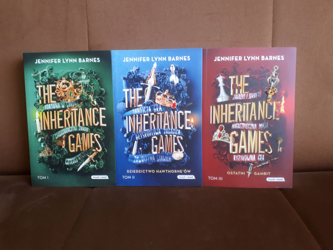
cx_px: 166
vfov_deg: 51.4
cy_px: 125
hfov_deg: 65.3
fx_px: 260
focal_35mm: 27
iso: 160
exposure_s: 1/17
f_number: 1.9
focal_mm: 3.6
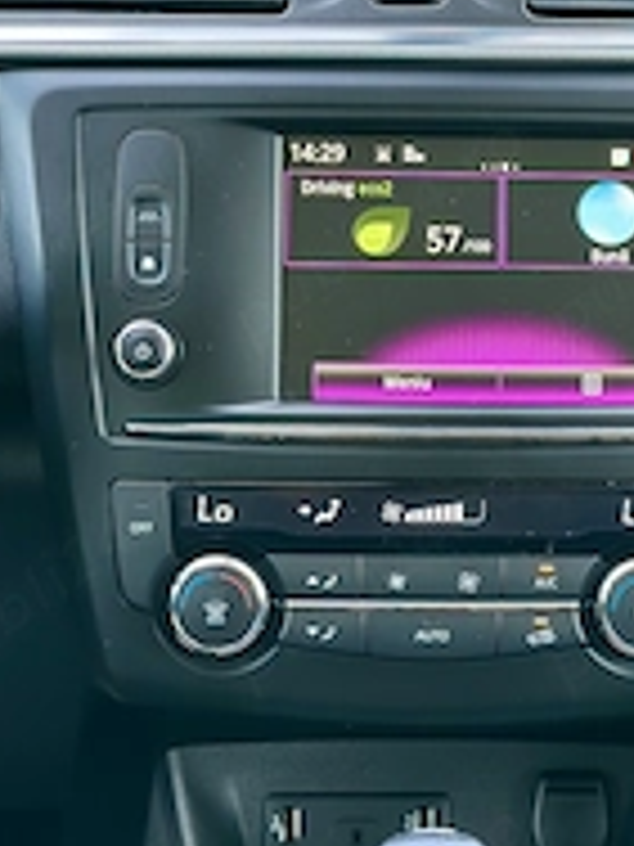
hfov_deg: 14.4
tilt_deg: -20.0
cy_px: 306
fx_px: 2491
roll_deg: -2.6
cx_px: 535
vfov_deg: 19.2
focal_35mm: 102
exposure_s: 1/118
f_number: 1.78
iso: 125
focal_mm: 6.86
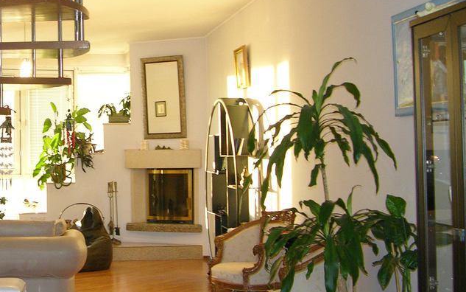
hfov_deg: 26.8
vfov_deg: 17.3
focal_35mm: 75
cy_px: 85
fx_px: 953
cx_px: 71
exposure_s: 1/30
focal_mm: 8.9
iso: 100
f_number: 2.8
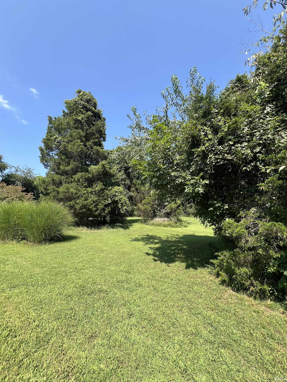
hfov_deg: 89.9
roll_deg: +2.7
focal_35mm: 13
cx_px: 144
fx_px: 144
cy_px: 191
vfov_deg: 106.2
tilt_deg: +10.8
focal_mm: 1.57
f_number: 1.8
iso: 32
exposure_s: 1/513
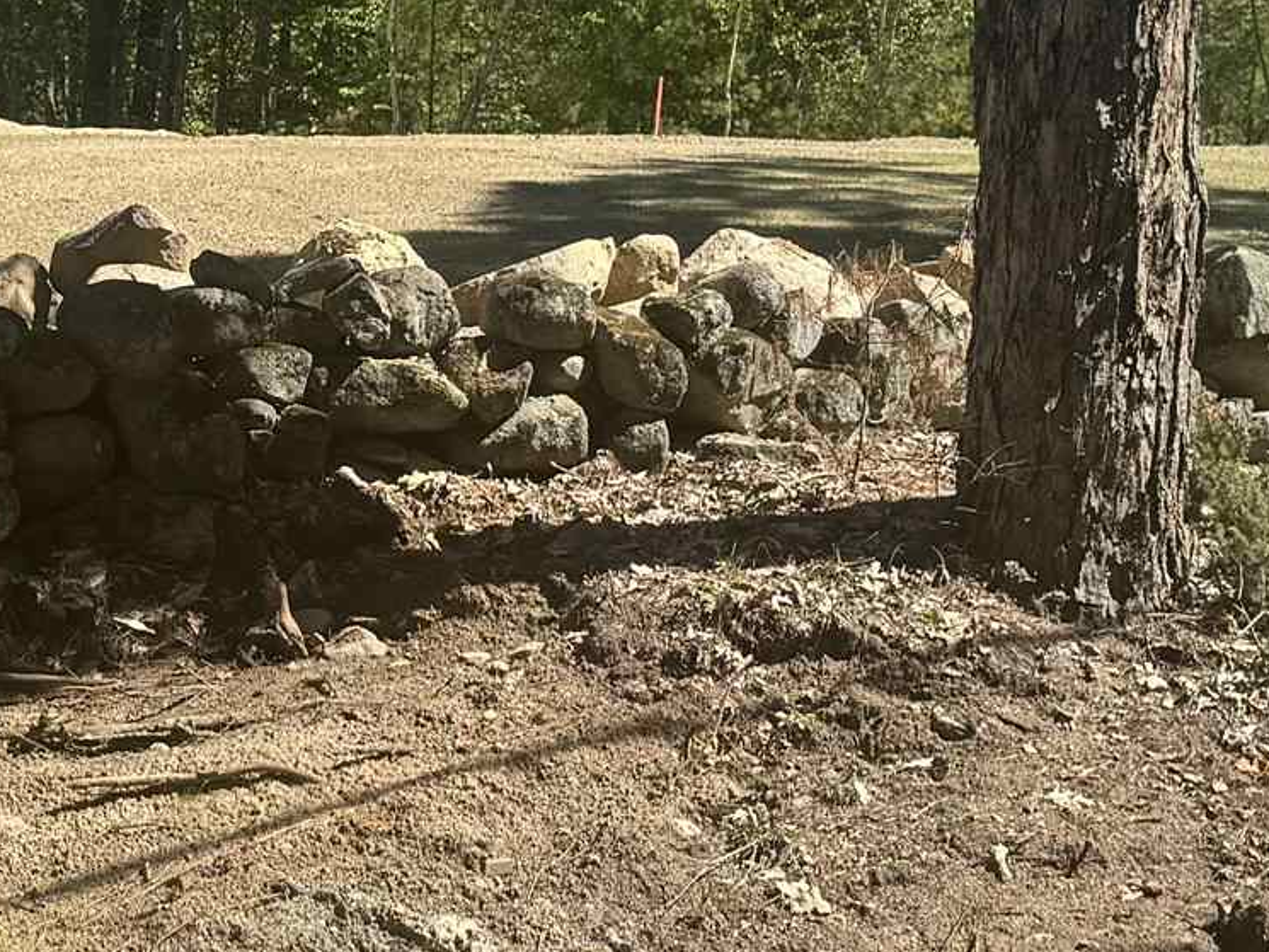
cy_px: 366
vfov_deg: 14.9
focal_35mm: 99
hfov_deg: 19.4
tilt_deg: -1.6
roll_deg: -1.4
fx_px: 3630
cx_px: 90
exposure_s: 1/2506
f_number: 1.78
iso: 80
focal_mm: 6.76
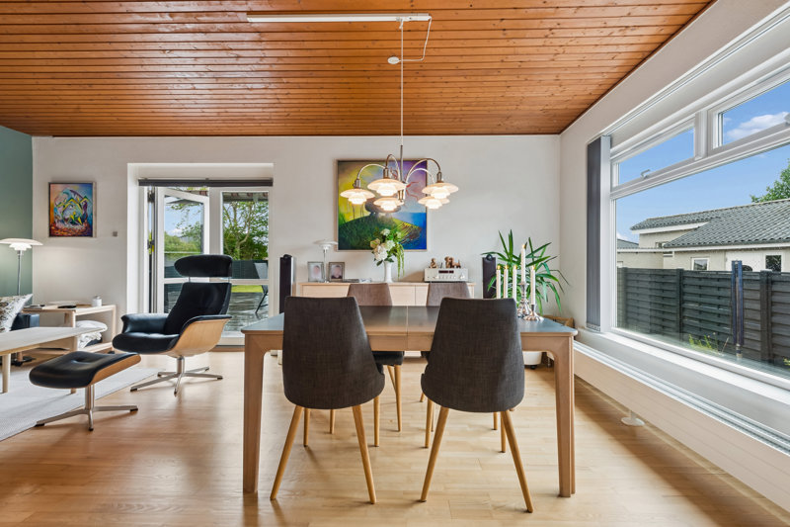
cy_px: 264
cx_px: 395
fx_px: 351
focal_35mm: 16
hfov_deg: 96.7
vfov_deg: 73.7
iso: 200
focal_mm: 16
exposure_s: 1/5
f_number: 11
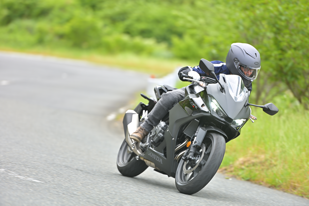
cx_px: 154
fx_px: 1717
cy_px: 103
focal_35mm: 200
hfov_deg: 10.3
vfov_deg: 6.9
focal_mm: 200
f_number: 3.5
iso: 80
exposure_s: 1/320
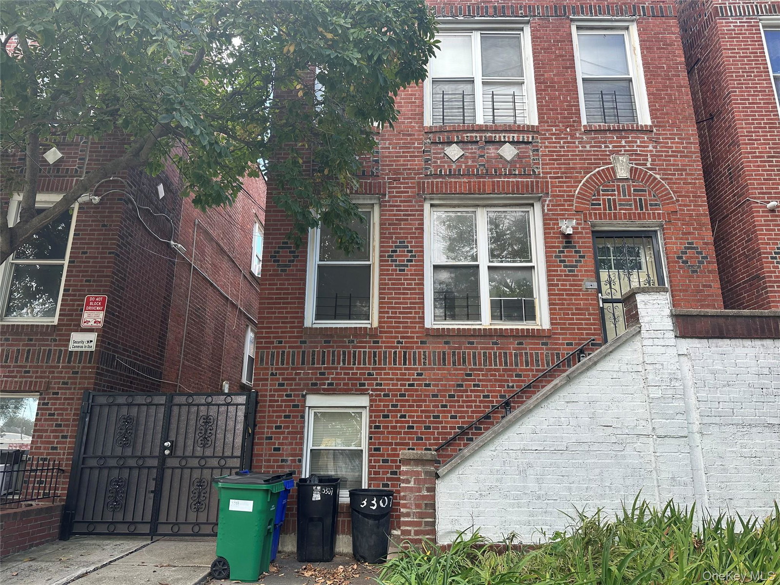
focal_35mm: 24
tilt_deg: +15.6
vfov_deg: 56.8
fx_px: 541
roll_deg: -0.8
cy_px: 292
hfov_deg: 71.6
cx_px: 390
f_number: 1.78
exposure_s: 1/409
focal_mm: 6.86
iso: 80
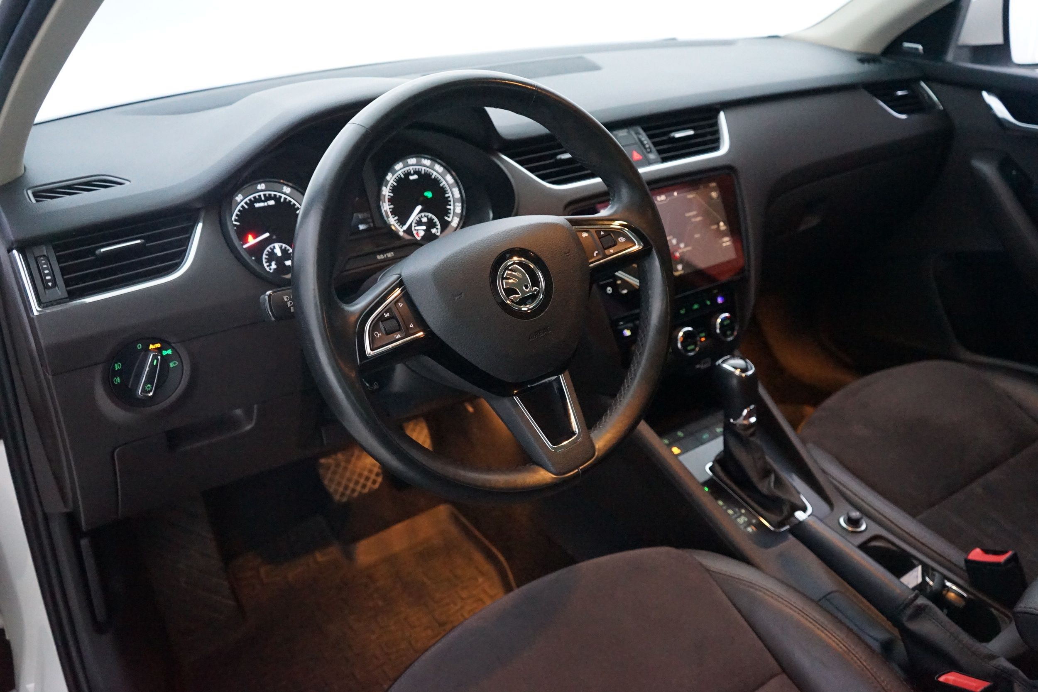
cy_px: 346
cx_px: 519
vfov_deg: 45.0
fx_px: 836
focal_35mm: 29
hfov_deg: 63.7
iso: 10000
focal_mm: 29
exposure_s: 1/20
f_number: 4.5
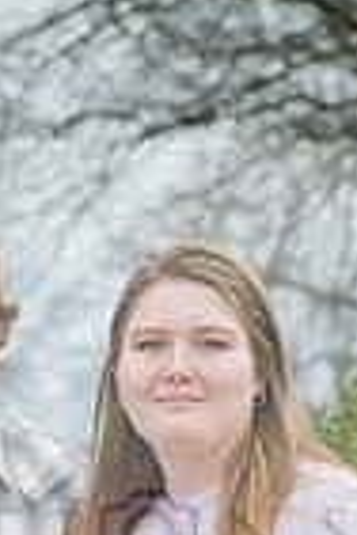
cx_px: 15
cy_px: 710
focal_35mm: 293
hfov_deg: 4.7
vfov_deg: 7.0
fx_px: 4358
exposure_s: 1/640
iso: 400
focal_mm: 92
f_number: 6.3
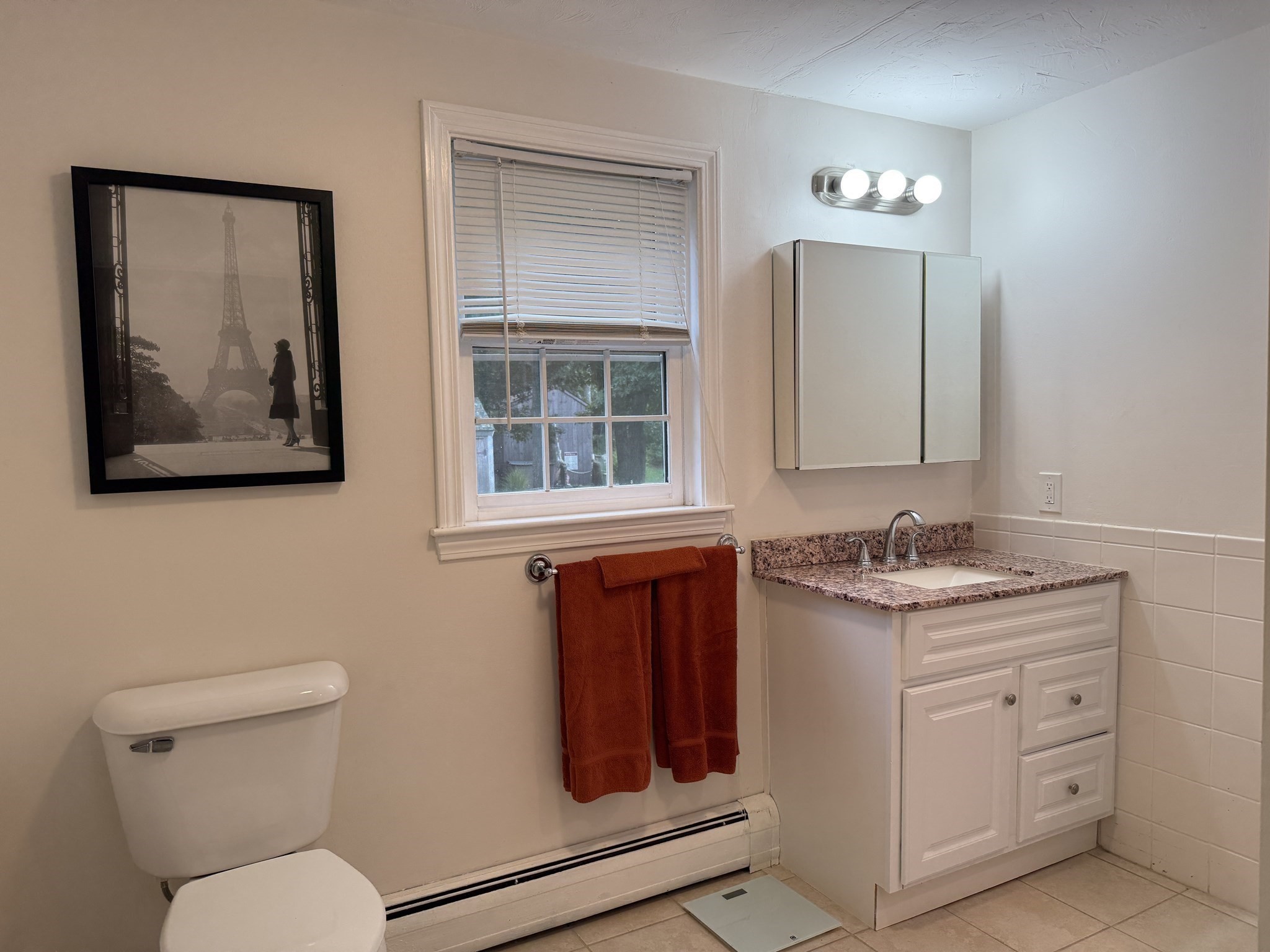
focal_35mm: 24
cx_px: 635
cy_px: 476
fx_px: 881
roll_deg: +1.1
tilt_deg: -2.7
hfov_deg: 71.6
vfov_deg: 56.8
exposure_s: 1/120
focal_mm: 6.76
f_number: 1.78
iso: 100
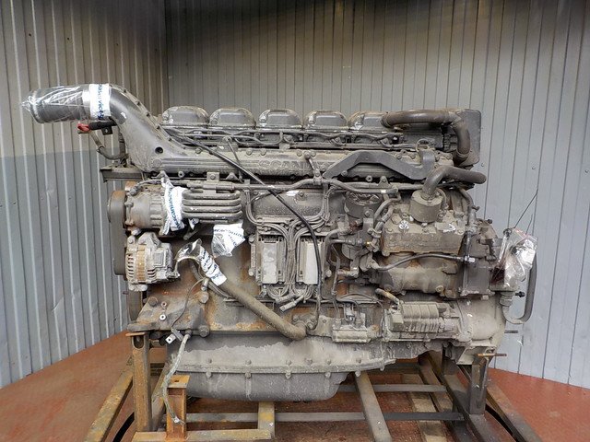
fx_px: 511
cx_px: 295
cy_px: 221
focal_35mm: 30
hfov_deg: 60.0
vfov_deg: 46.8
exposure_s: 1/80
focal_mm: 4.1
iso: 125
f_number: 3.3
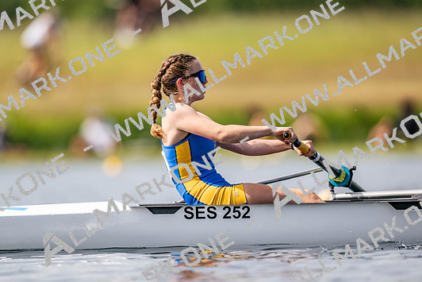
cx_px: 204
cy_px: 144
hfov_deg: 3.2
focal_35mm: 654
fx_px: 7668
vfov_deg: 2.1
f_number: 4
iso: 160
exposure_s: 1/2500
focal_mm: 600
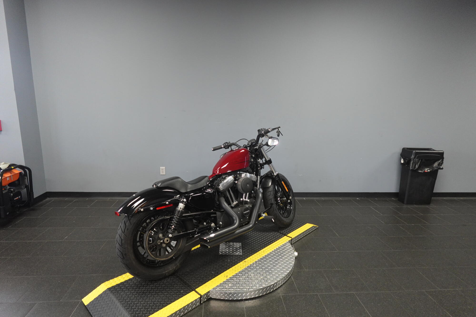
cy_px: 158
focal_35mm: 20
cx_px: 238
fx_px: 264
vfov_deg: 61.9
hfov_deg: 84.0
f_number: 2
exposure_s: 1/80
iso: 640
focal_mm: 7.6
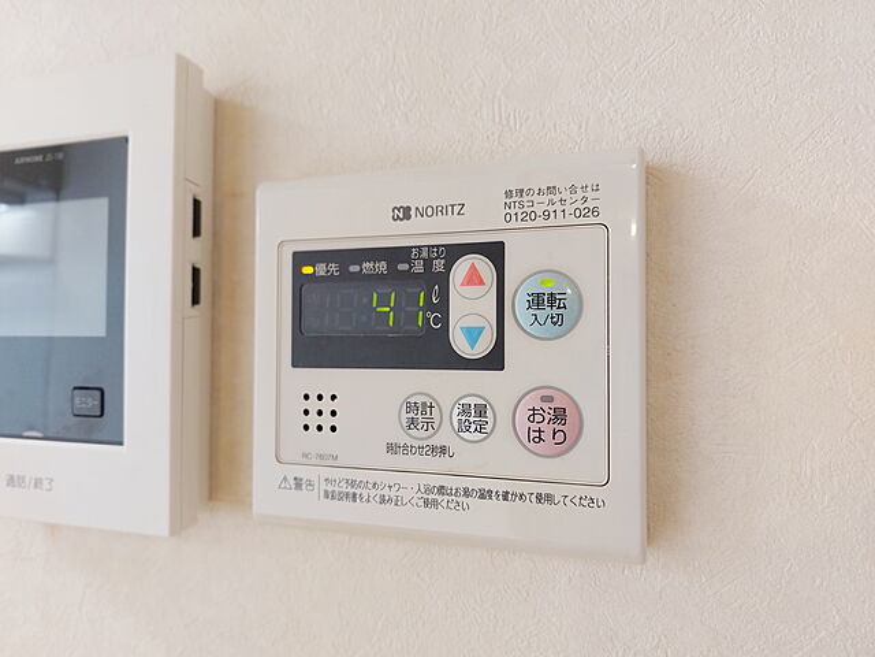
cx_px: 438
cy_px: 328
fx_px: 607
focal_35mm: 24
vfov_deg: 56.8
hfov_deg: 71.6
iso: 80
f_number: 1.8
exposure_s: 1/24
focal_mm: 5.23
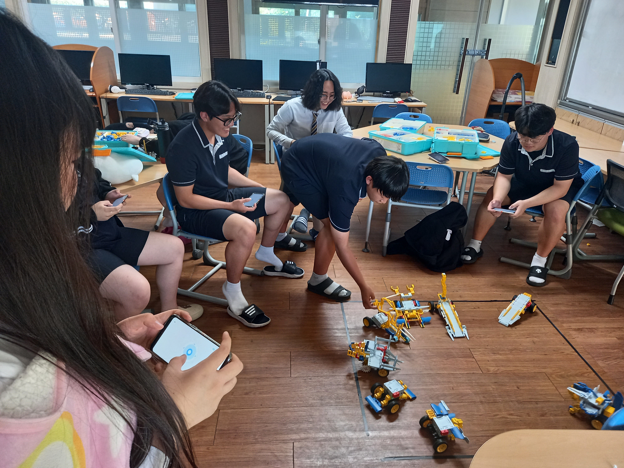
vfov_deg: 54.9
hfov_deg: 69.4
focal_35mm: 25
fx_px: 451
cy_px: 234
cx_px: 312
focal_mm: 4.6
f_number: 2
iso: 200
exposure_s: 1/40
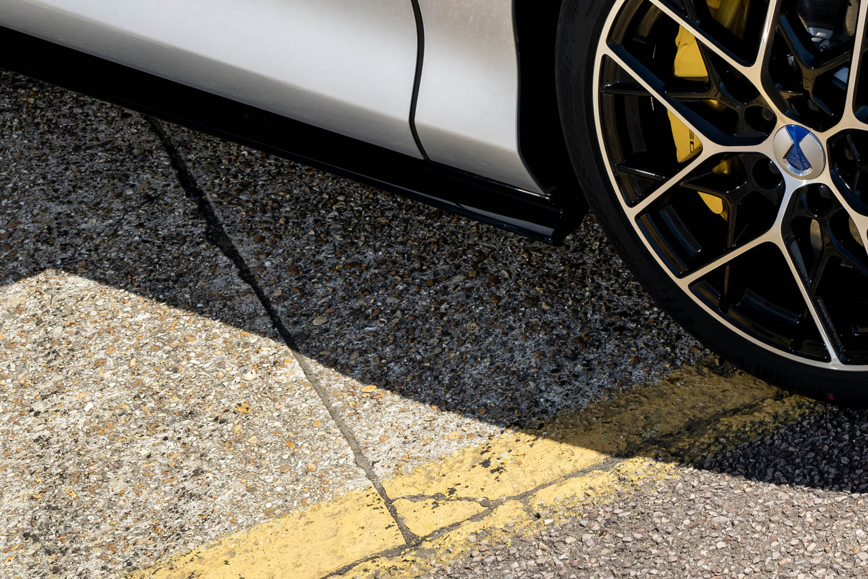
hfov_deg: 22.3
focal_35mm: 87
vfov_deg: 15.3
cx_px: 909
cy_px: -44
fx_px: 2097
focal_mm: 38
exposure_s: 1/100
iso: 100
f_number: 9
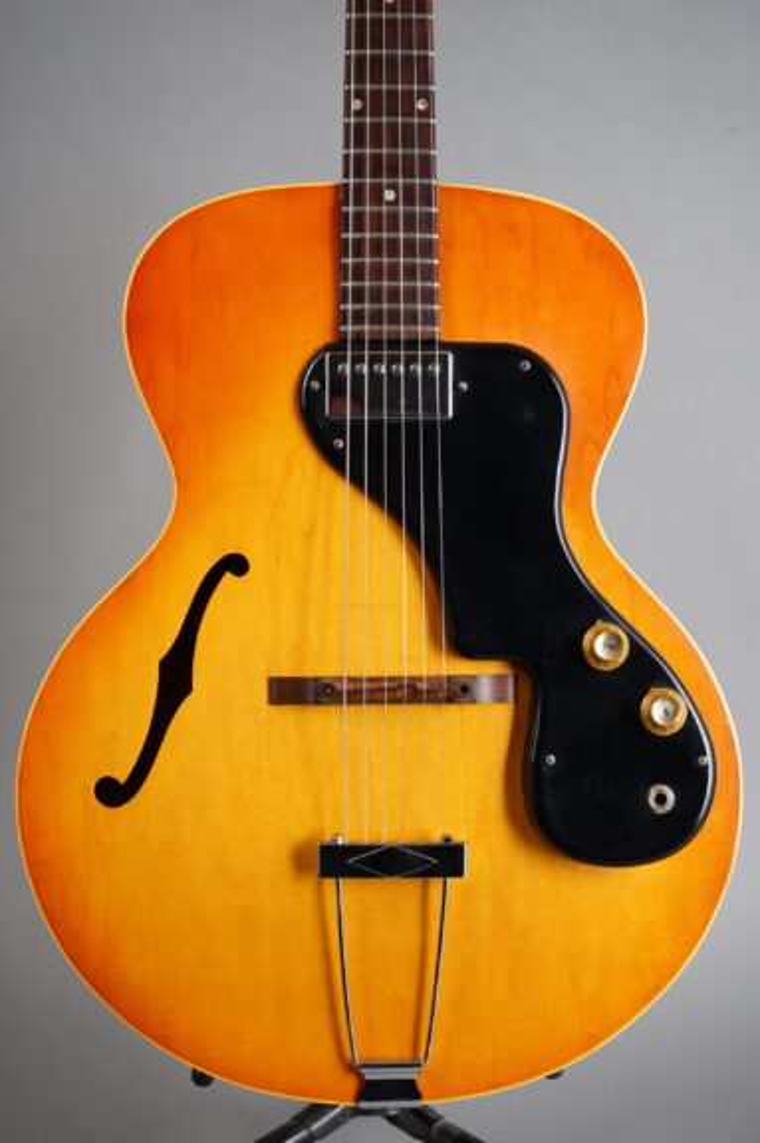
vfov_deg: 30.1
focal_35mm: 67
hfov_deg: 20.3
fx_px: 2125
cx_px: 380
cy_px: 572
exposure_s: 1/100
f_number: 8
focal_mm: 67
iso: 160
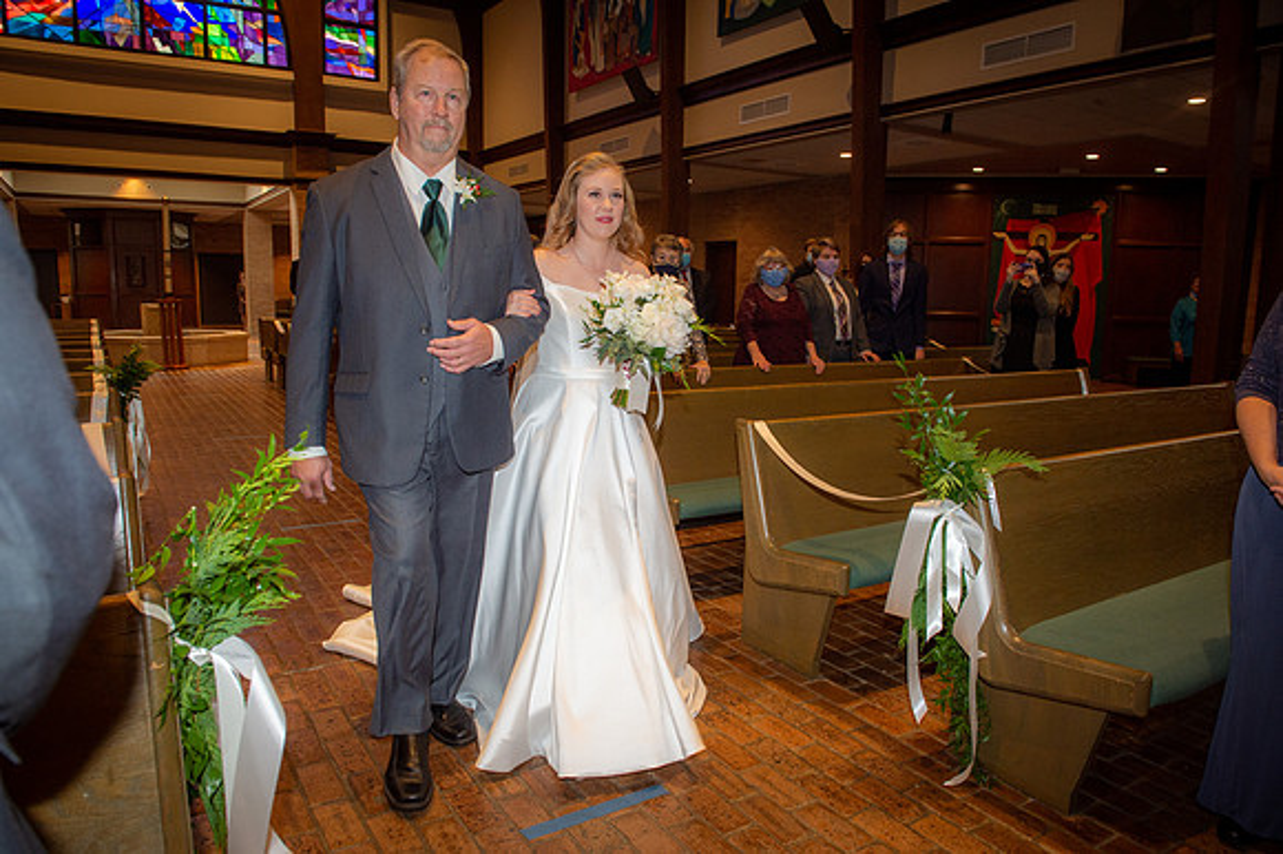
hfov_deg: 73.8
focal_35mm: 24
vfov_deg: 53.1
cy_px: 427
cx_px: 642
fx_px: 855
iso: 1250
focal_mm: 24
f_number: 5.6
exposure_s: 1/160
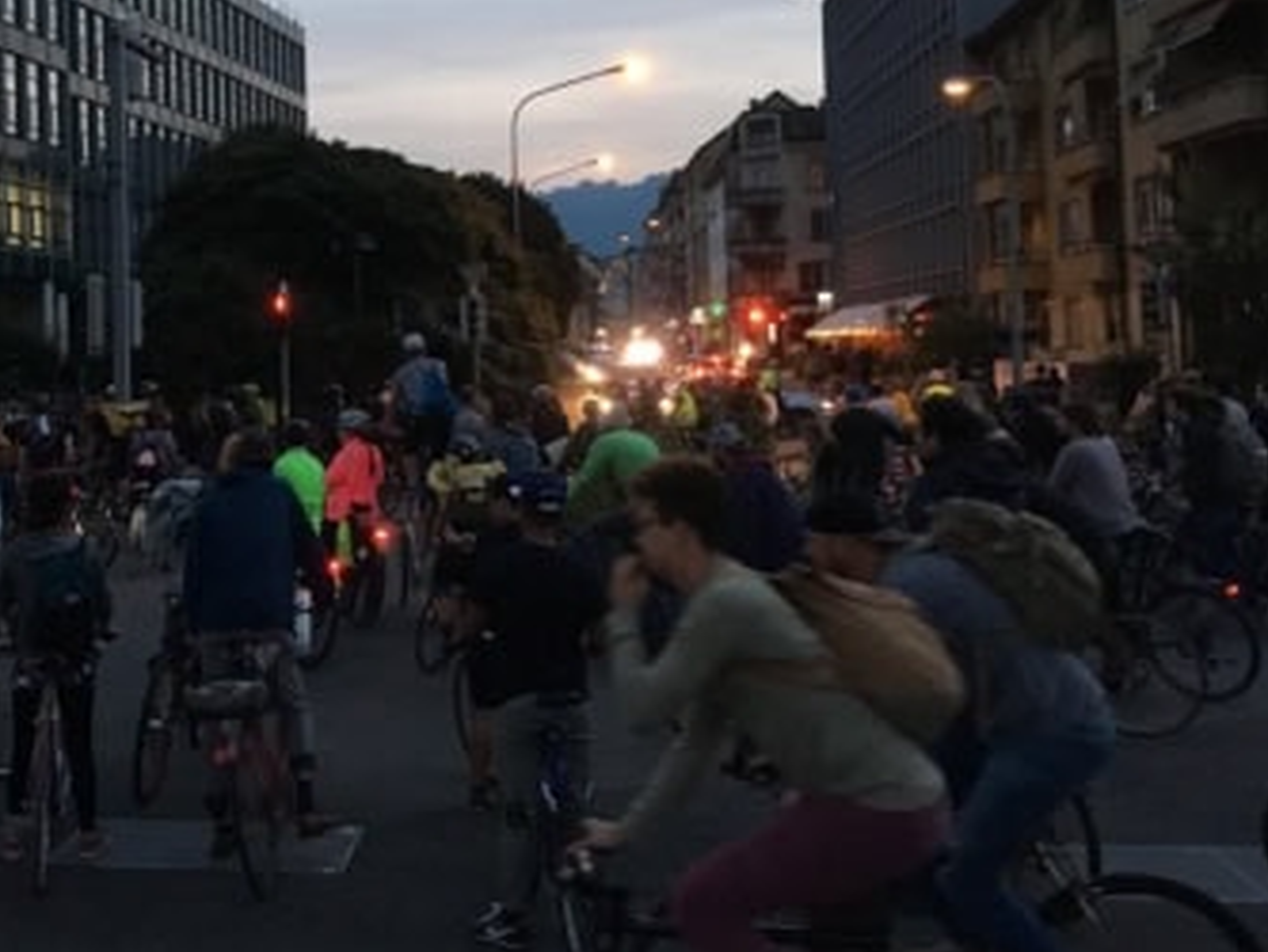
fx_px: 1722
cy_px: 272
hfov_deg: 38.9
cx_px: 255
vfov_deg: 30.5
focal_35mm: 47
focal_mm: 4.2
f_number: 2.2
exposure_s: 1/33
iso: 160
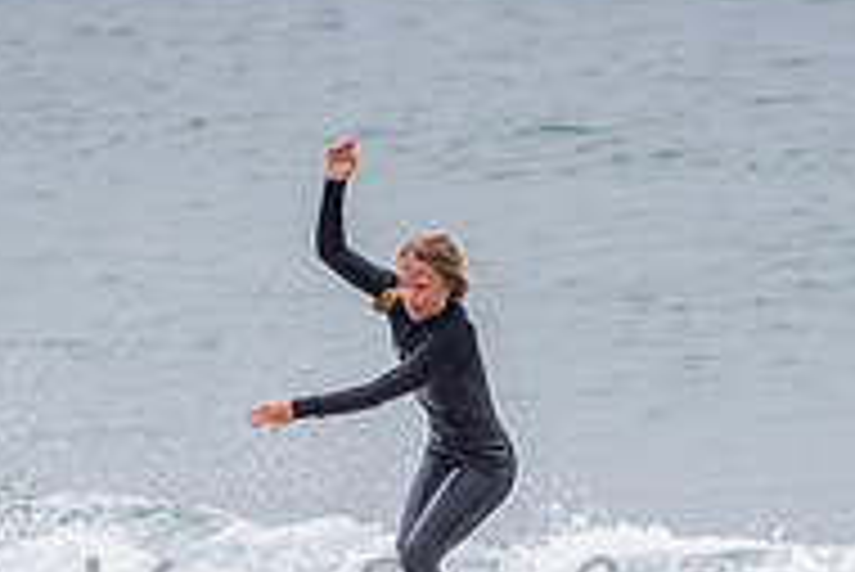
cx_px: 549
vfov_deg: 0.7
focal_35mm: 1874
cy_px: 588
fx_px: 44540
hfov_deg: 1.1
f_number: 5.6
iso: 400
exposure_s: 1/1000
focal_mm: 500
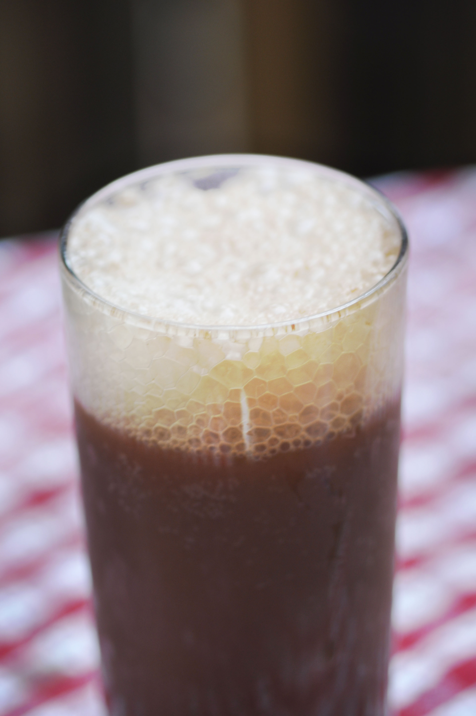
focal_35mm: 158
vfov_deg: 13.1
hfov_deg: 8.7
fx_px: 3132
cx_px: 238
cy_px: 358
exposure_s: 1/40
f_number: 3.3
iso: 200
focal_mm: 105
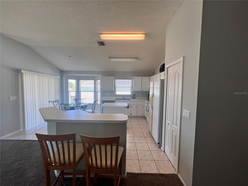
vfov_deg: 89.9
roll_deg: -0.7
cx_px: 124
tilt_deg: -3.1
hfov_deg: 106.2
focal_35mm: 13
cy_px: 93
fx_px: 93
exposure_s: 1/120
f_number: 1.8
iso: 64
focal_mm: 1.57
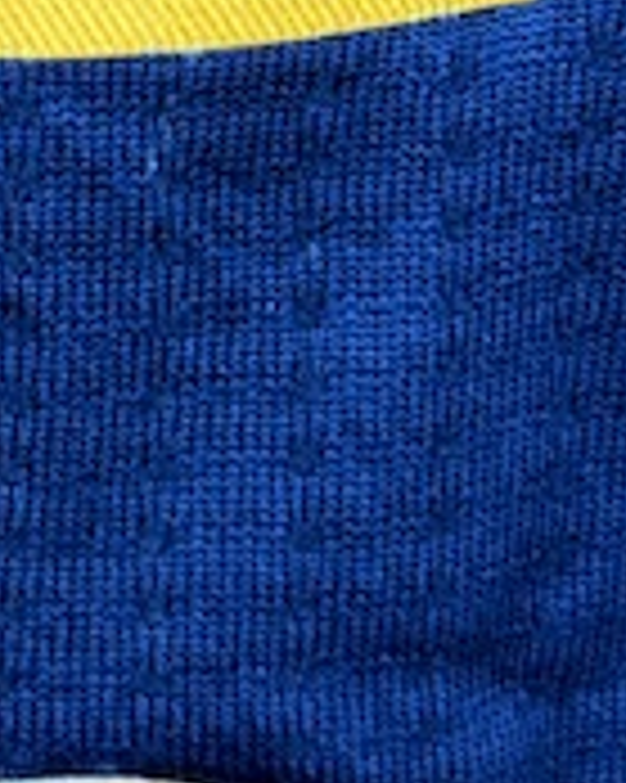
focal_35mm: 172
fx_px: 3987
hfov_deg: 8.8
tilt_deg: -73.4
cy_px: -248
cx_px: -239
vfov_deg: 10.9
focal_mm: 6.76
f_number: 1.78
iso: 64
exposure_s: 1/50
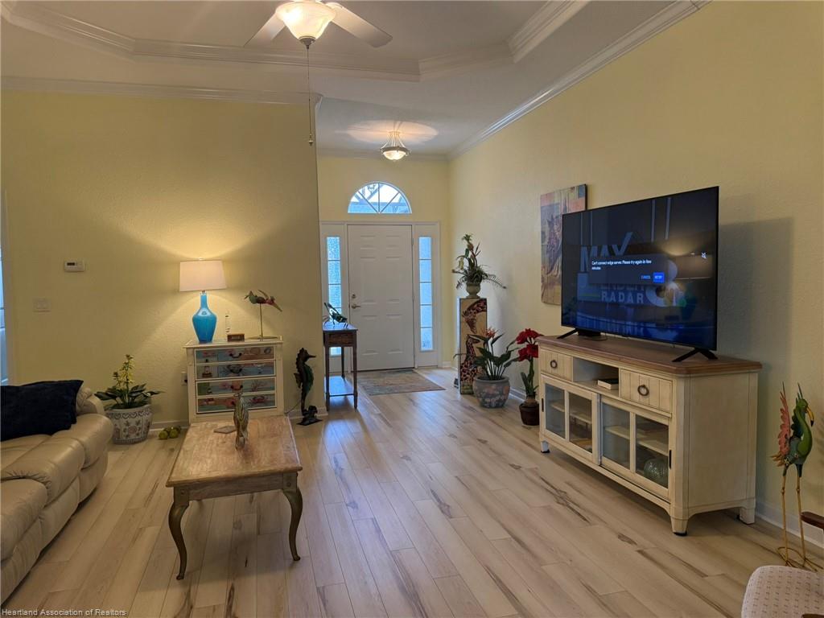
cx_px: 412
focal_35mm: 24
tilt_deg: -3.2
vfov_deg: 56.8
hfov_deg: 71.6
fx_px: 571
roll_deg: +0.7
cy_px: 309
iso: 250
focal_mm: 6.76
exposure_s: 1/120
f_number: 1.78
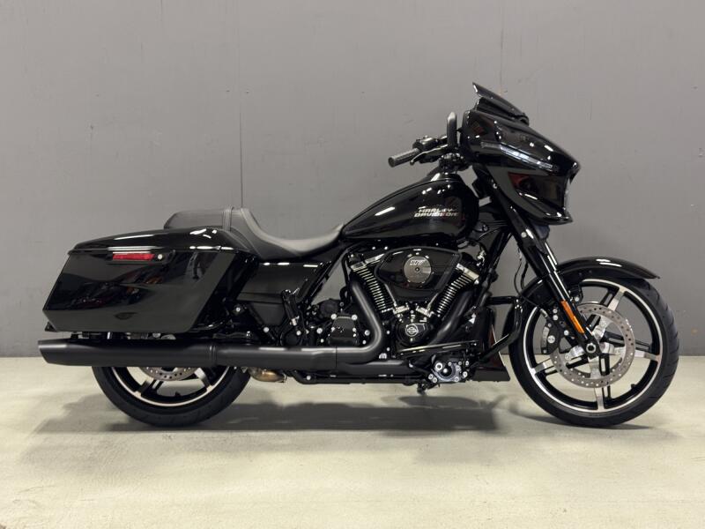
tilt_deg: -9.7
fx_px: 978
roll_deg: -0.8
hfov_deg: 39.7
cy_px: 264
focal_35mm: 48
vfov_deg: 30.3
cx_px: 352
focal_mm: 6.76
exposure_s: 1/40
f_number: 1.78
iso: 200
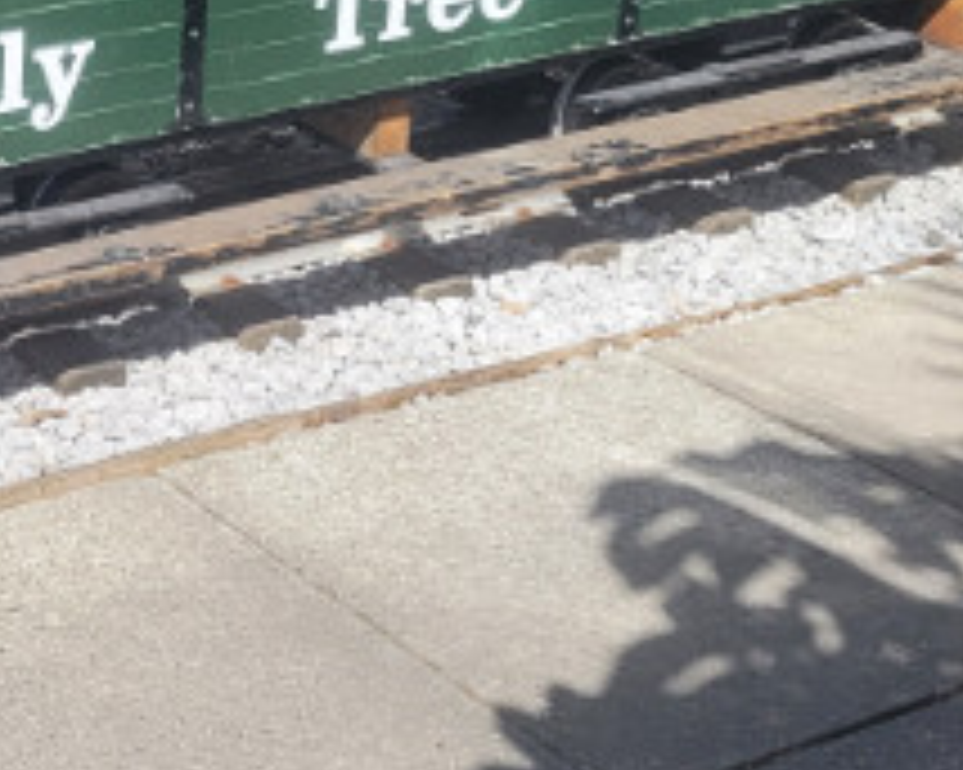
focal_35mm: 95
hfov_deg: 19.0
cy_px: -27
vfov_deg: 15.8
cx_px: -220
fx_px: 2706
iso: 40
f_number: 1.8
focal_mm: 5.4
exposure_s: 1/1372
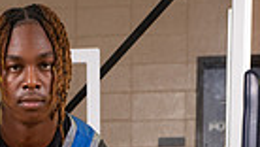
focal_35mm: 157
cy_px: 413
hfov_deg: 13.5
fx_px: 1084
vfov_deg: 7.1
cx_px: 4
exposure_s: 1/320
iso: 320
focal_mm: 46
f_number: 7.1
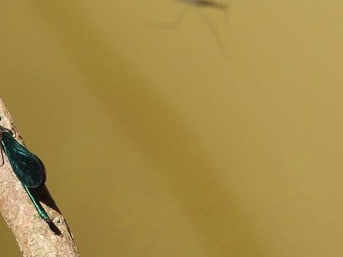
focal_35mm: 821
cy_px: 205
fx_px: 8135
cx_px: 89
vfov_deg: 1.8
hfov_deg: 2.4
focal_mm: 80.3
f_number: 5
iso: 125
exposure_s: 1/250
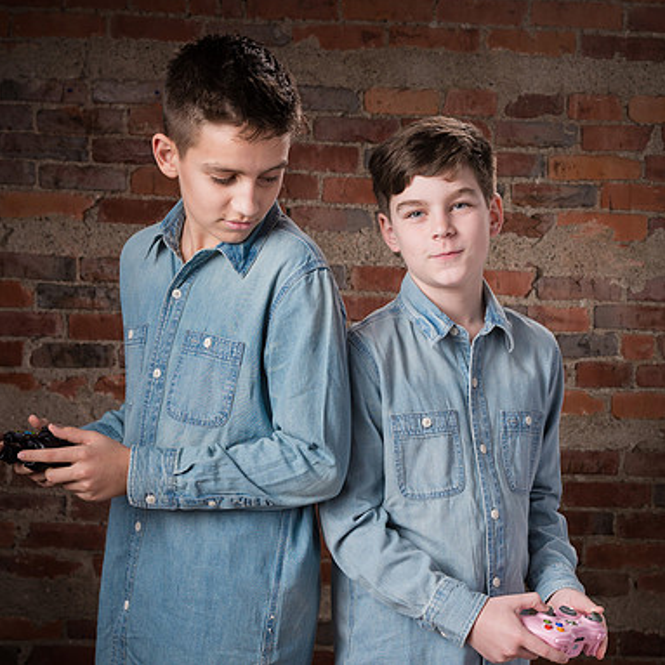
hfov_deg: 19.2
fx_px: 1956
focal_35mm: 90
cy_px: 331
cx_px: 448
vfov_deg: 19.3
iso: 100
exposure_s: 1/200
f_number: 8
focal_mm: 70
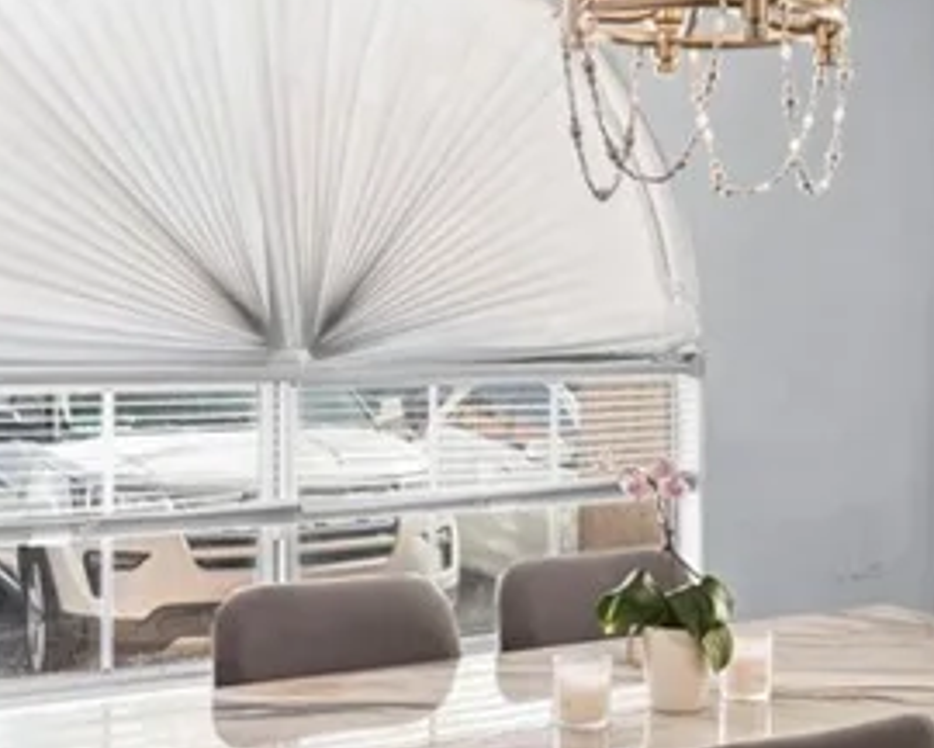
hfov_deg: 29.3
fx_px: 1769
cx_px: 654
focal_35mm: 64
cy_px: 324
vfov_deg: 23.8
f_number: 8
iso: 400
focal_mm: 18
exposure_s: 1/20
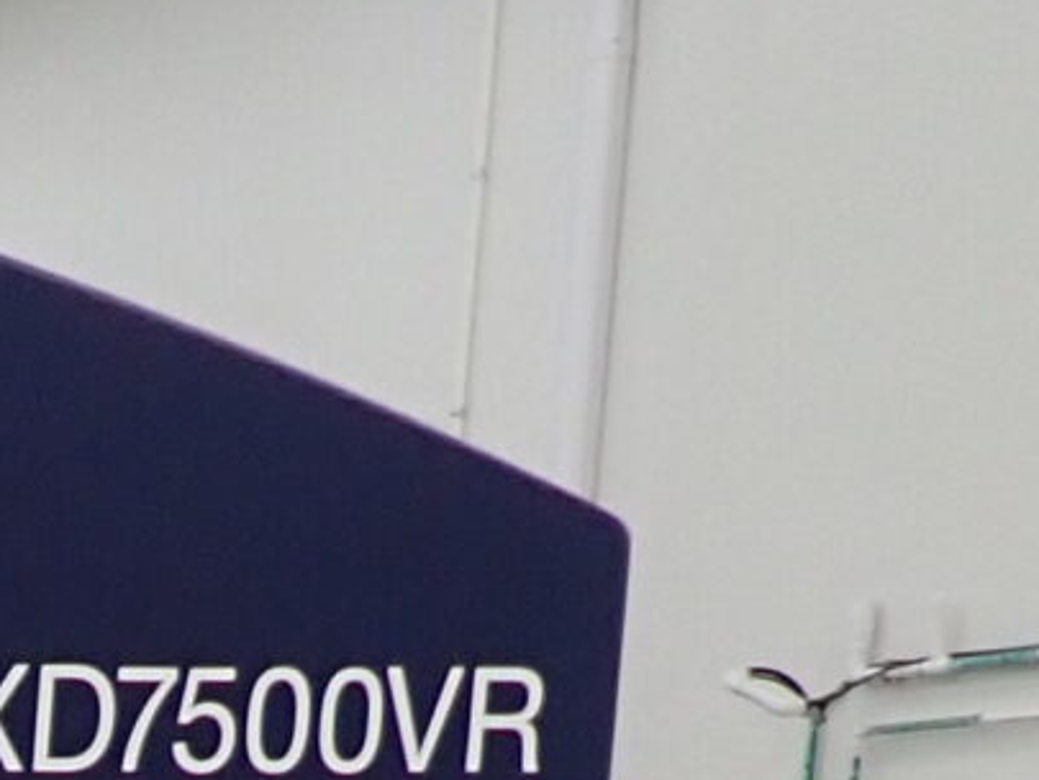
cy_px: 2250
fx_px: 4744
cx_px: -1567
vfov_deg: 8.2
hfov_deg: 10.5
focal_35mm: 158
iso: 200
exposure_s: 1/80
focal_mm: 4.5
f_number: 2
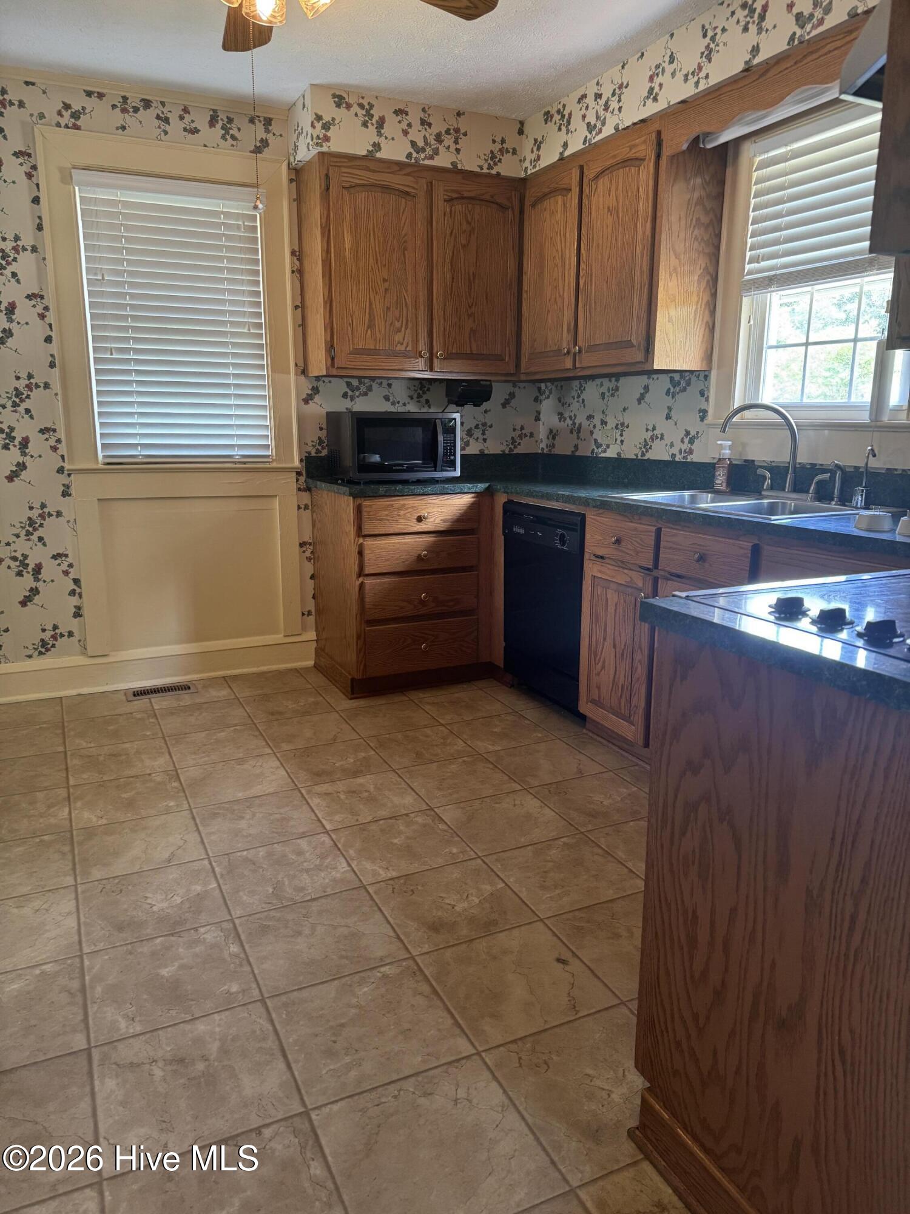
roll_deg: -0.4
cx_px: 455
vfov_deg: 71.6
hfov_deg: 56.8
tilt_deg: -12.8
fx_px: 841
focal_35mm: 24
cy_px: 607
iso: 250
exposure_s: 1/60
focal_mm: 6.76
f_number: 1.78
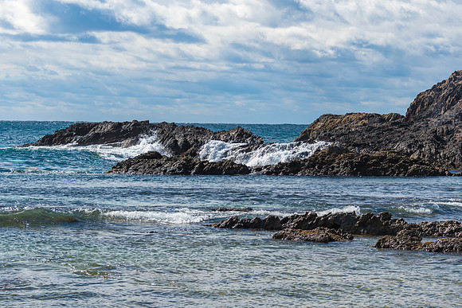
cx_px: 231
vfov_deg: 12.2
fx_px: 1438
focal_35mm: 112
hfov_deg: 18.3
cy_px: 154
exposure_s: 1/400
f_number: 10
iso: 100
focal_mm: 75
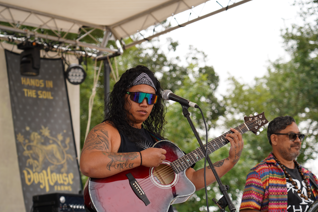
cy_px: 116
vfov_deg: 14.2
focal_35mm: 96
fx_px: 848
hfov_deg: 21.2
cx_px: 155
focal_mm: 86
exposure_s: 1/200
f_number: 4.5
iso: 100
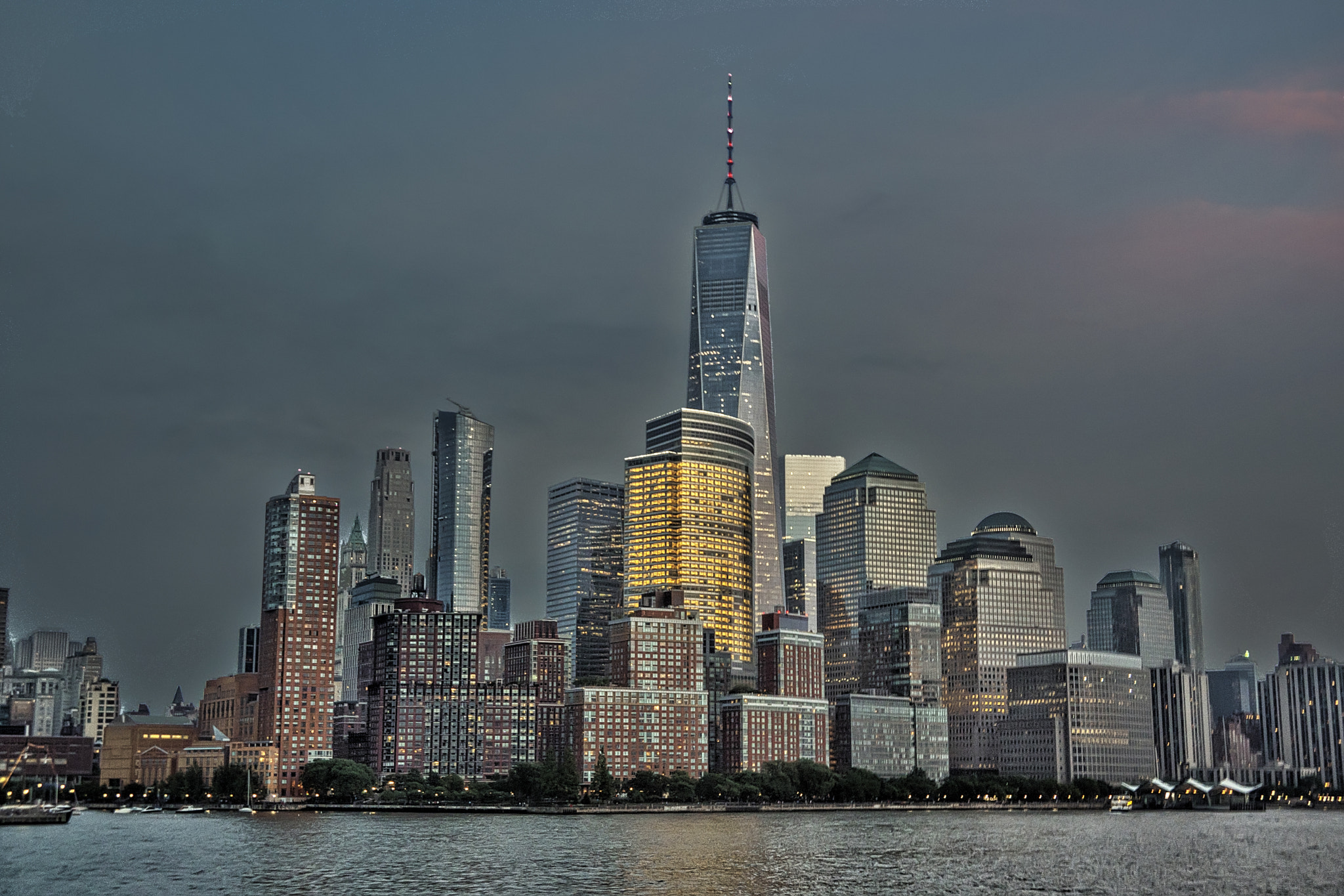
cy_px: 448
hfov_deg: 42.3
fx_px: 1736
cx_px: 672
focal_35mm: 46
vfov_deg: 28.9
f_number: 6.3
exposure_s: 1/13
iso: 400
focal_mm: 31
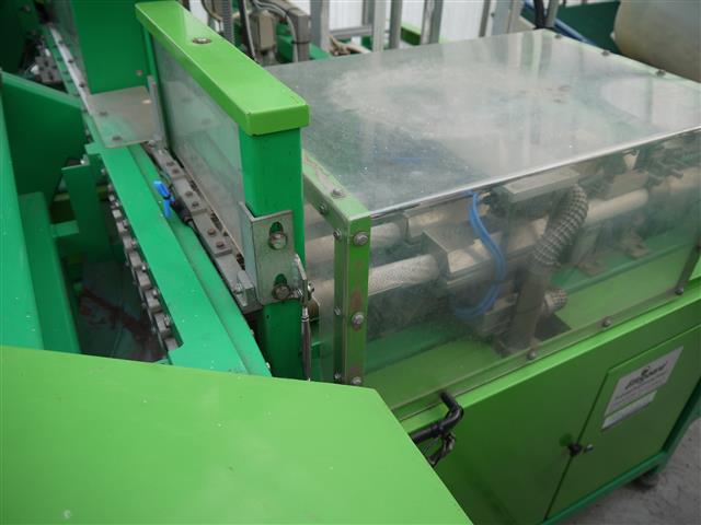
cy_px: 262
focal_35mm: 28
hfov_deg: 63.4
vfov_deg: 49.7
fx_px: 567
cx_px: 350
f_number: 3.5
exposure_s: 1/100
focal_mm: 14
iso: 100
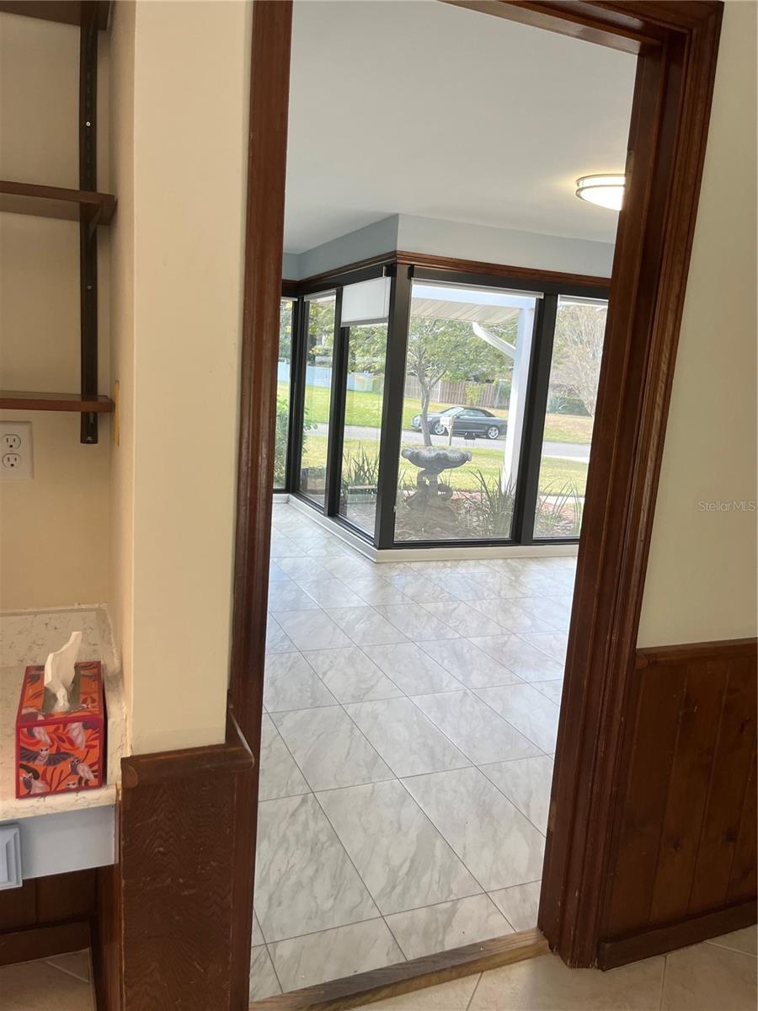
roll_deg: -5.0
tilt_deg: -10.1
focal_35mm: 26
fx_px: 759
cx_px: 379
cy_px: 506
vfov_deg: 67.3
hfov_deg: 53.1
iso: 100
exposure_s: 1/120
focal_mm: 5.1
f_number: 1.6
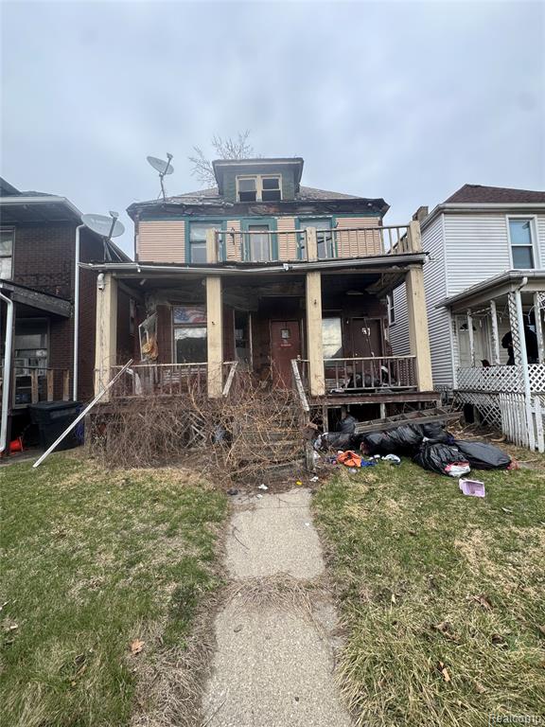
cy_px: 364
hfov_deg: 85.7
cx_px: 272
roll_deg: +2.7
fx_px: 294
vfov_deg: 102.1
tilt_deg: +4.0
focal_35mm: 14
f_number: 2.2
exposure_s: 1/280
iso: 40
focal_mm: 2.22
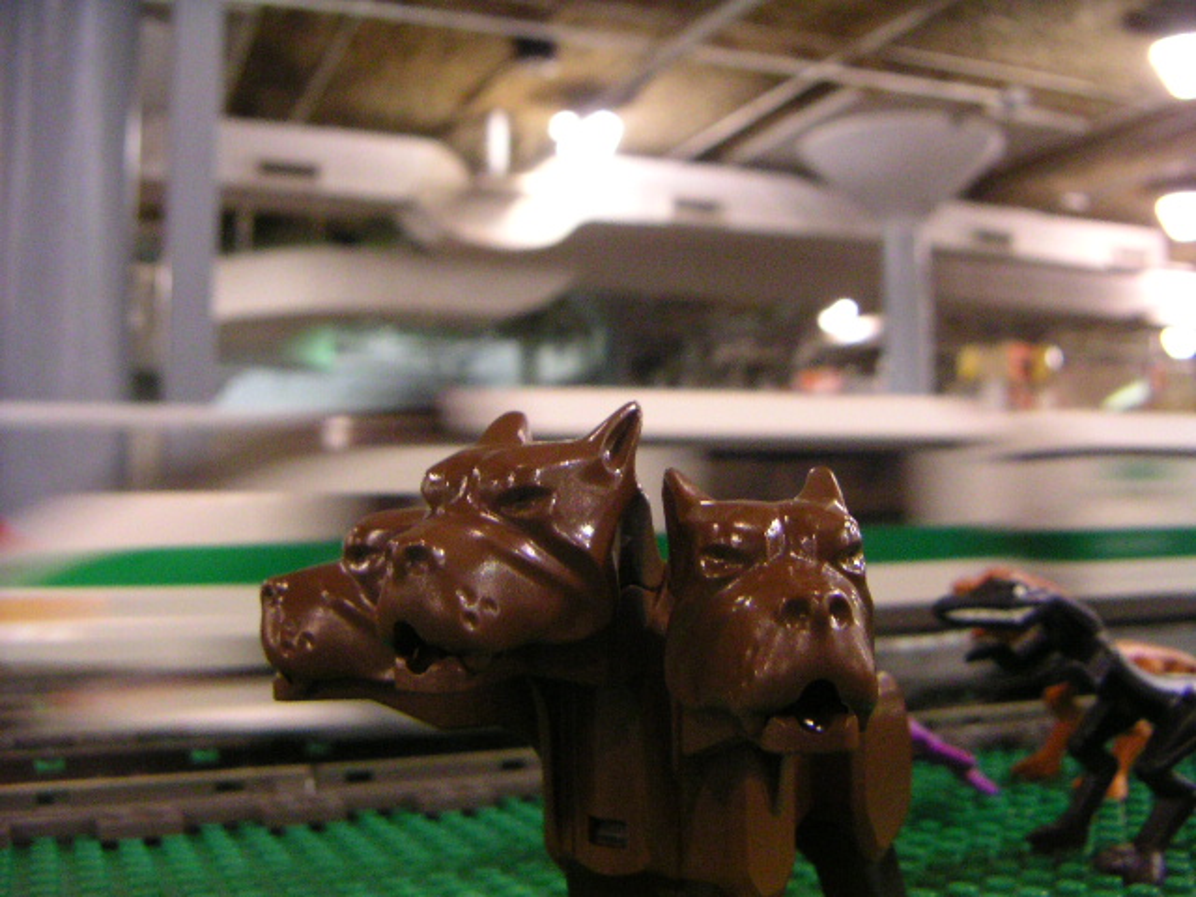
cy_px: 448
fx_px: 1278
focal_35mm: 37
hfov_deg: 50.1
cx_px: 598
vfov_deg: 38.7
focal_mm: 4.8
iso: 400
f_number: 2.8
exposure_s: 1/30
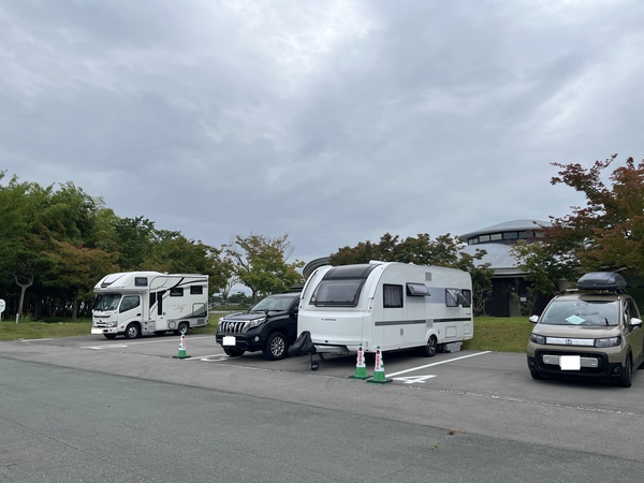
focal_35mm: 26
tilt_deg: +6.4
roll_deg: -1.0
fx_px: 484
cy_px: 242
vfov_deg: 53.1
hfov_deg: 67.3
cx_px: 322
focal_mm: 5.1
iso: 50
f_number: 1.6
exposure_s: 1/1647
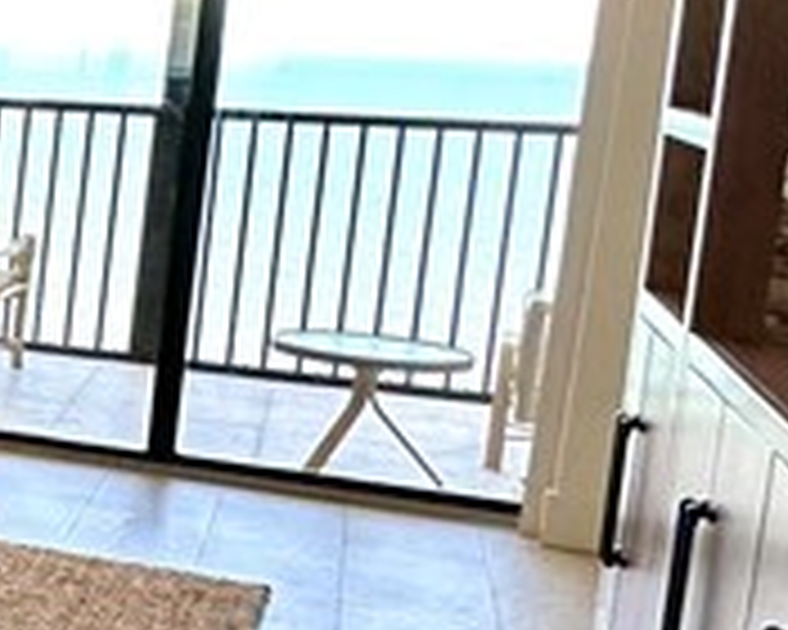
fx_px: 1866
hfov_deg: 16.2
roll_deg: -2.3
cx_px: -928
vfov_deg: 19.2
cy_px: 252
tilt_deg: -7.1
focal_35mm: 80
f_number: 2.2
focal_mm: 2.22
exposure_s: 1/100
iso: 125
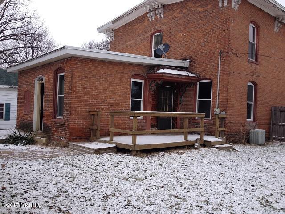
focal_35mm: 35
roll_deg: -1.9
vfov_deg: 40.7
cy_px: 107
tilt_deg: -0.7
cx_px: 142
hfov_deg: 52.6
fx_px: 288
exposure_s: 1/613
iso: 50
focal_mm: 4.28
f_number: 2.4
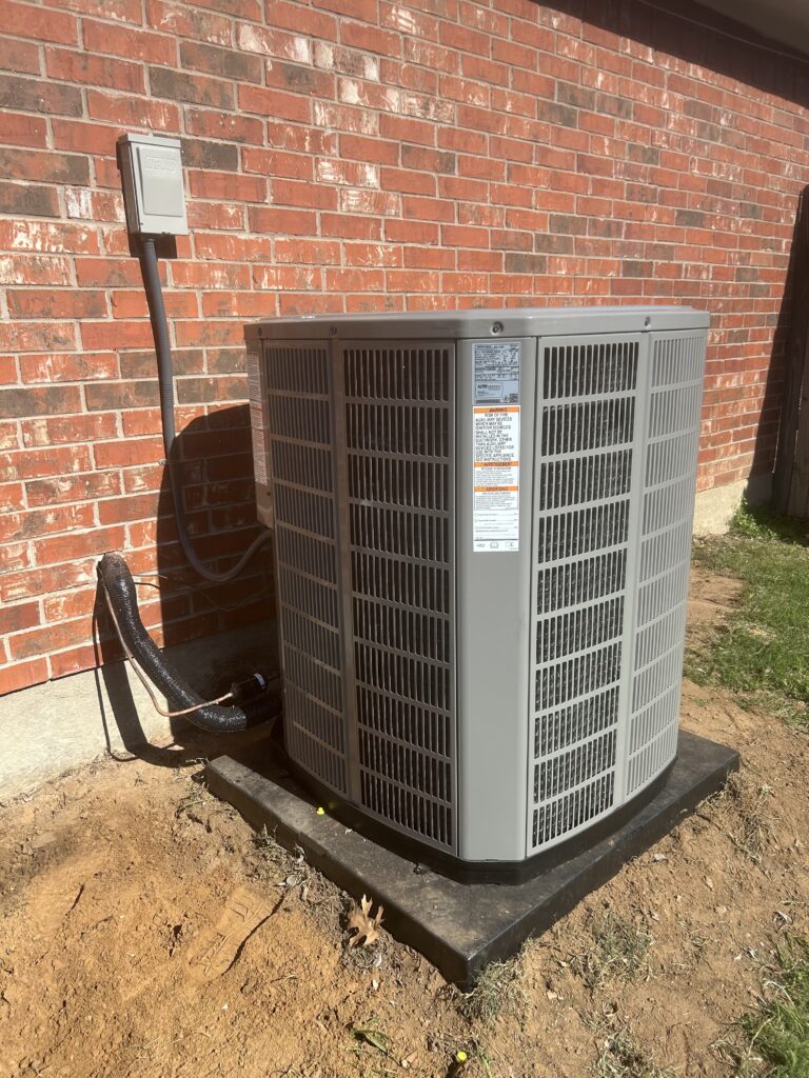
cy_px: 539
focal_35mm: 26
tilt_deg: -15.5
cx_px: 404
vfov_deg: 67.3
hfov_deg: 53.1
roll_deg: +1.1
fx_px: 810
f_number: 1.5
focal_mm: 5.7
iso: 50
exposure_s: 1/2762
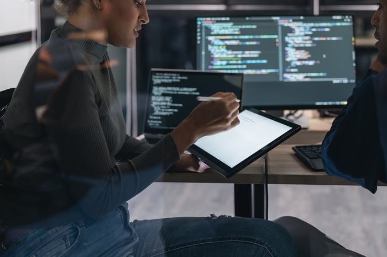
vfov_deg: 26.8
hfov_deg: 39.1
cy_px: 79
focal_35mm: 50
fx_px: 537
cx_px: 263
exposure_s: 1/80
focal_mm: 35
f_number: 1.4
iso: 1000
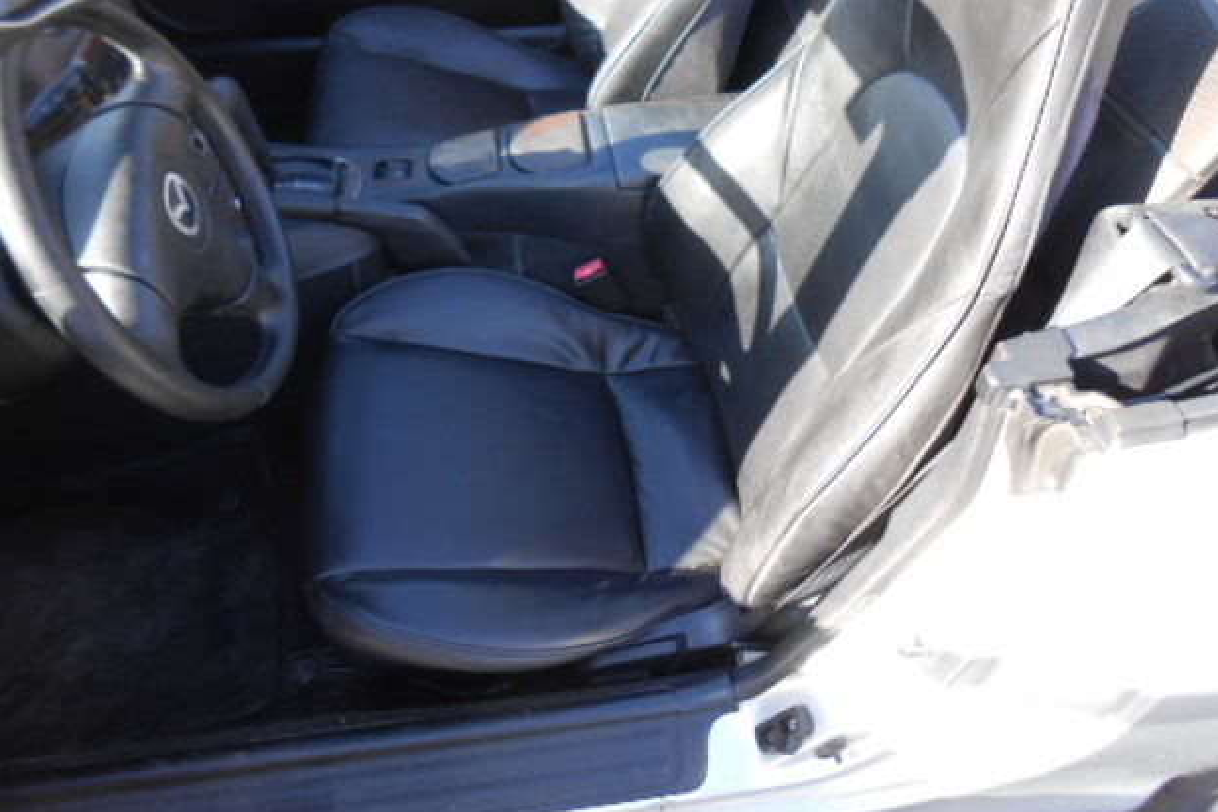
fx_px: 947
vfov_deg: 46.3
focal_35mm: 28
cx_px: 629
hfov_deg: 65.5
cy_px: 345
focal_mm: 4.6
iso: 80
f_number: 3.5
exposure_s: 1/50
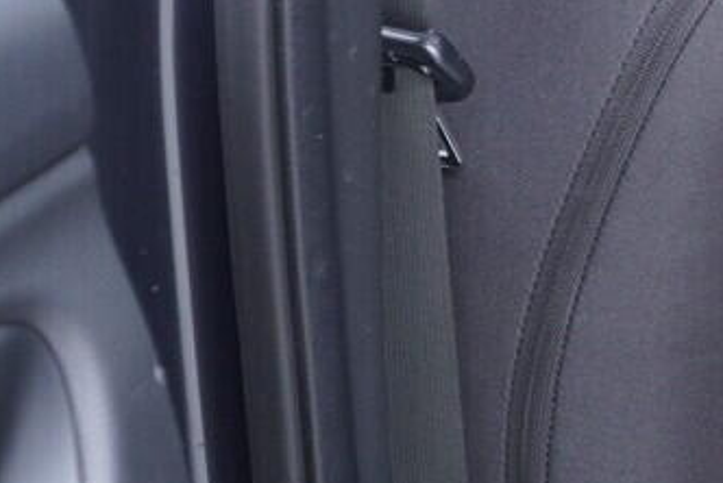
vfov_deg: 8.7
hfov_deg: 11.6
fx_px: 3136
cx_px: 1524
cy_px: -59
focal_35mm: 156
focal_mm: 24
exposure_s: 1/40
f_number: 2.8
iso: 640
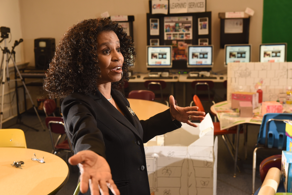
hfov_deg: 38.2
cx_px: 146
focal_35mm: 52
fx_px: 422
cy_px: 98
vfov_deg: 26.0
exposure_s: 1/160
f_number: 5.6
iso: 1600
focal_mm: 52
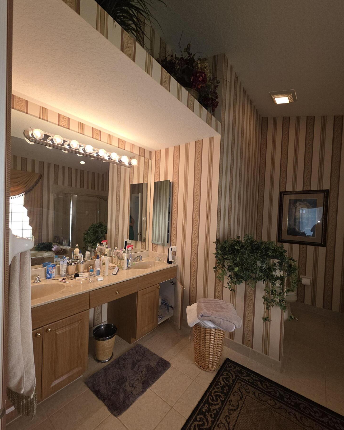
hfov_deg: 88.0
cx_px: 172
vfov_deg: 100.7
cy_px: 221
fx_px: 178
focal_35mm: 14
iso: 64
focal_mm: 2.2
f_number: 1.9
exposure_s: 1/60
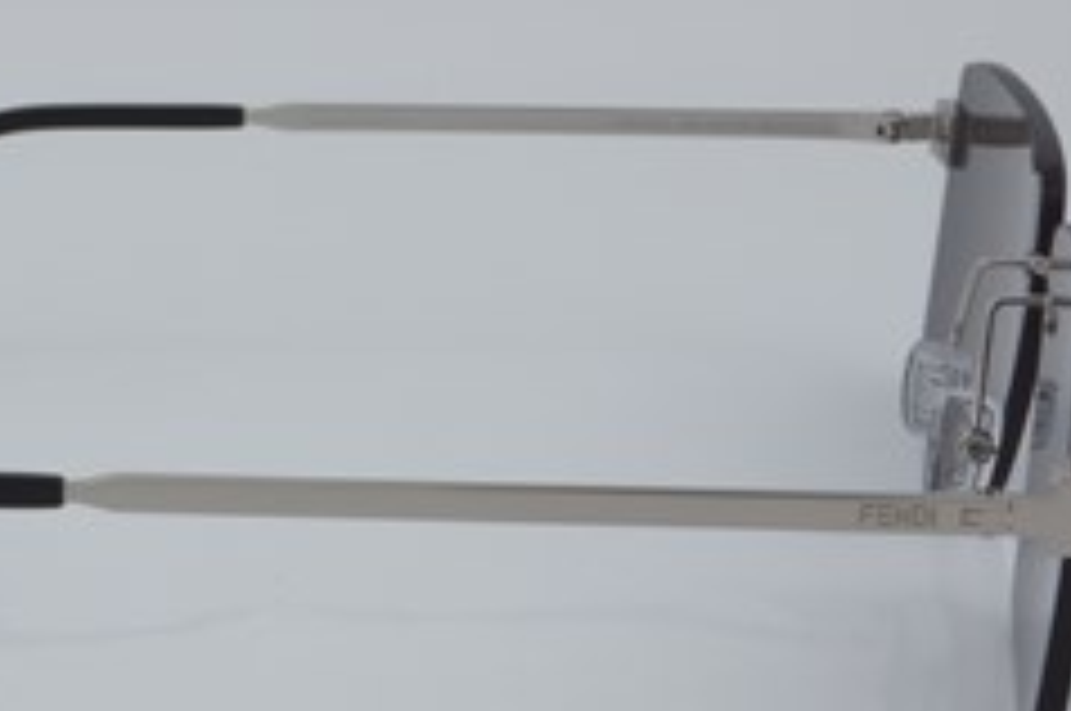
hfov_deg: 16.2
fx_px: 3743
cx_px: 274
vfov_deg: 10.8
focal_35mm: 126
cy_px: 446
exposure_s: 1/4
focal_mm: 50
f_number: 32
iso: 100
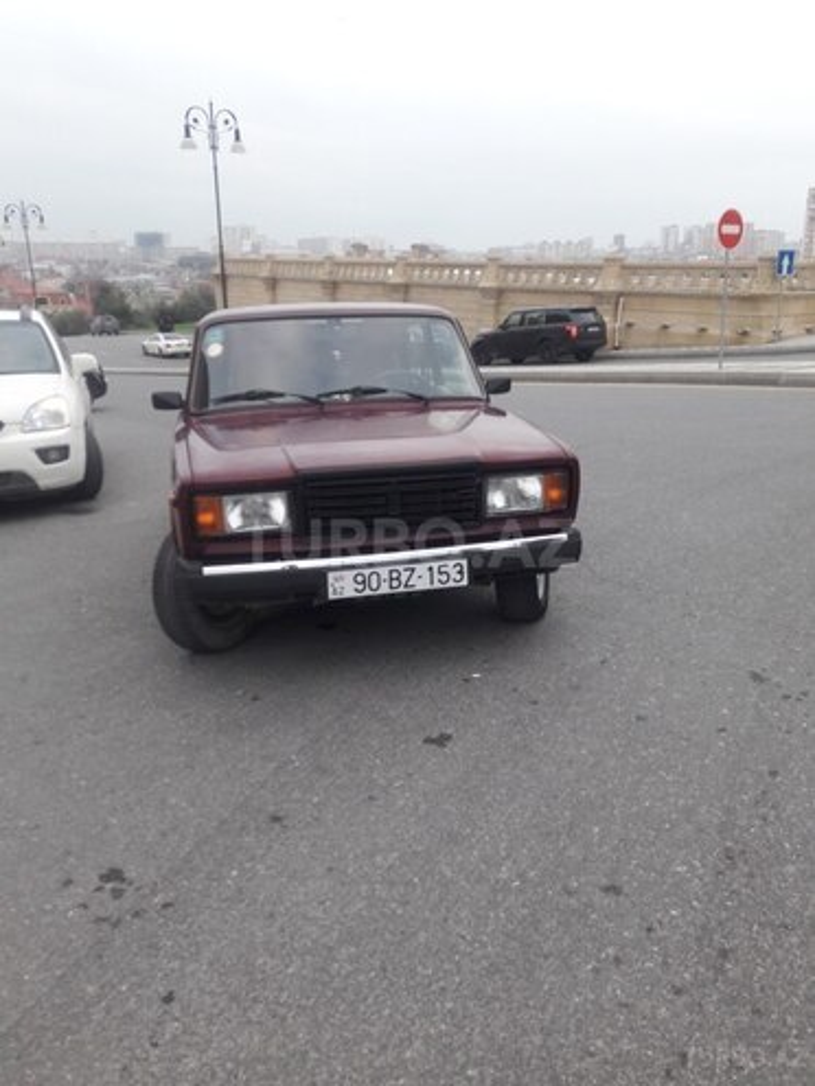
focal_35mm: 28
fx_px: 879
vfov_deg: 63.4
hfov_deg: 49.7
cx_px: 408
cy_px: 543
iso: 40
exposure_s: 1/100
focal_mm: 3.7
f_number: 1.9
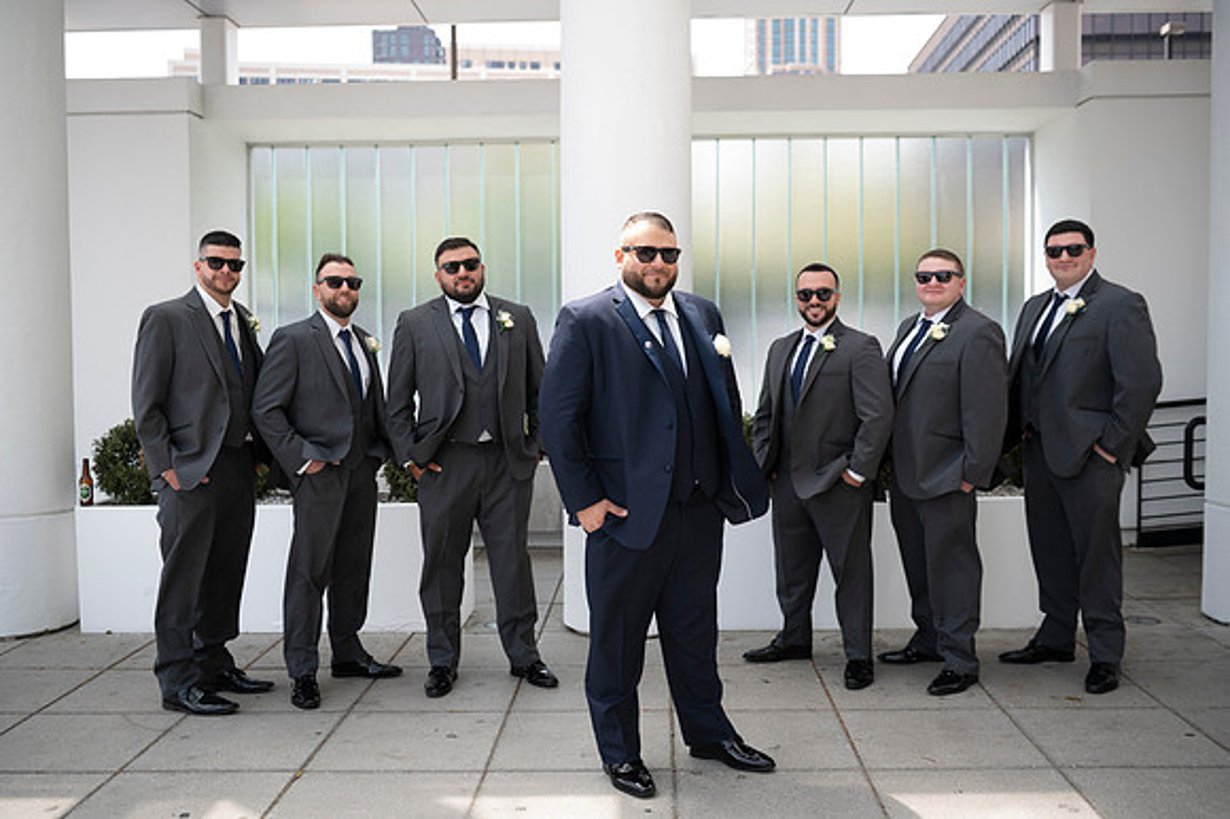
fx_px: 1161
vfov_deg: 38.8
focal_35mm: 34
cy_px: 410
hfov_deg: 55.8
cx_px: 615
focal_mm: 34
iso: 50
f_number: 2.8
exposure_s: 1/250
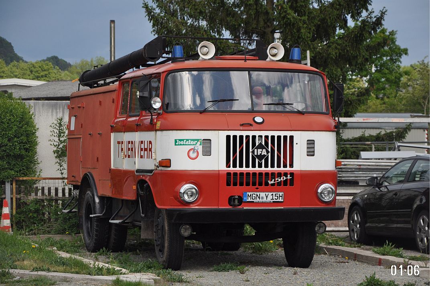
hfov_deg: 14.9
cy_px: 143
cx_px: 215
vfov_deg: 9.9
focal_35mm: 138
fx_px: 1646
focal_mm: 92
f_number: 5.6
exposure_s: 1/1250
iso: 400
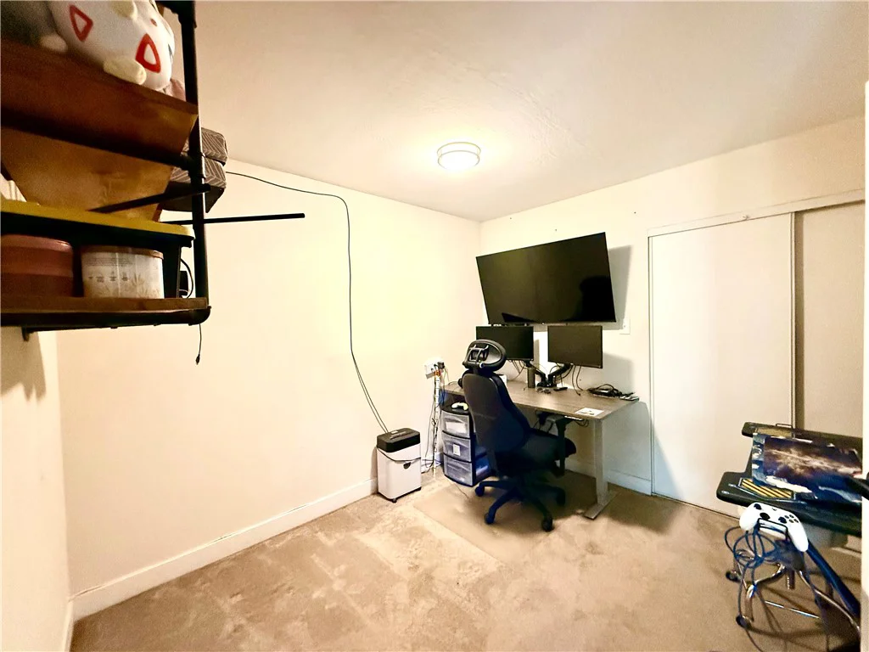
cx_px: 434
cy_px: 326
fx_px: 351
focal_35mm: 14
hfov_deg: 102.1
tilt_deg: +0.4
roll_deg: +2.2
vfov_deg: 85.7
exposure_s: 1/60
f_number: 2.2
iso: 800
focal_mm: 2.22
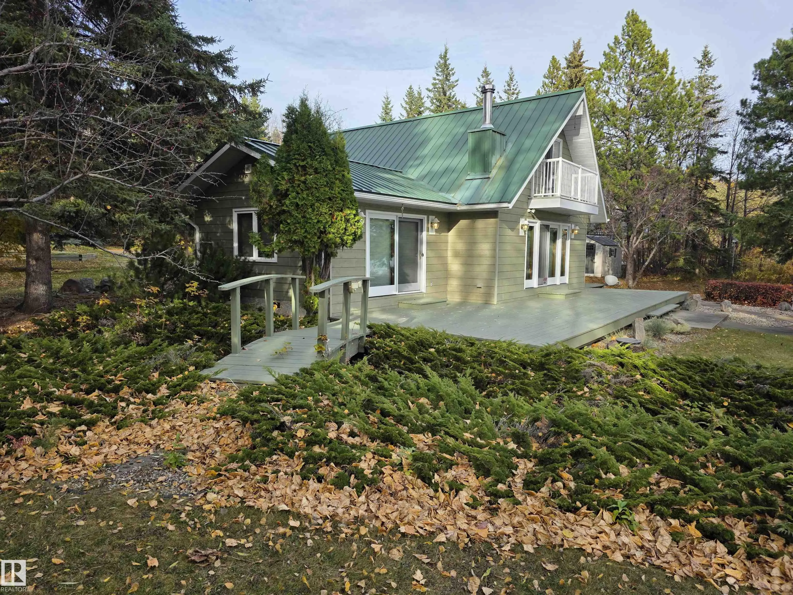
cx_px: 396
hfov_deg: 73.9
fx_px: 527
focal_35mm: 23
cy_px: 298
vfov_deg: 58.9
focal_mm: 6.3
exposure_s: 1/1780
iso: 80
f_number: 1.7
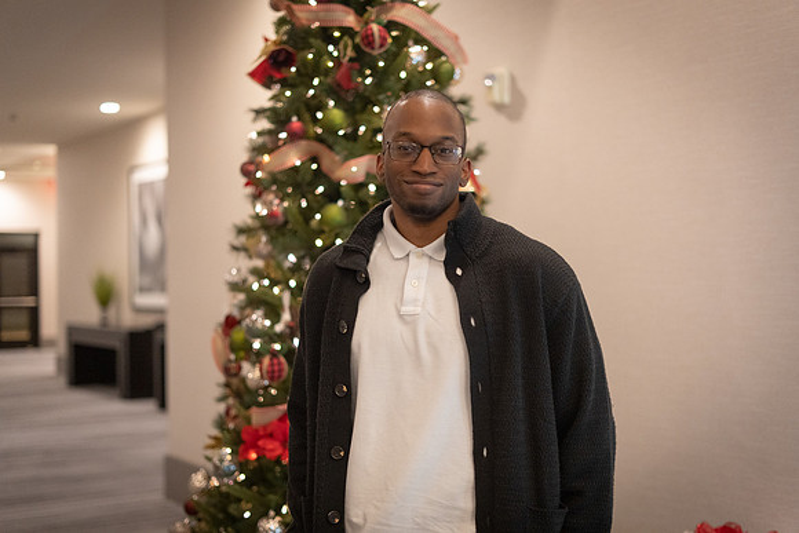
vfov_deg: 27.0
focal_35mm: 50
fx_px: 1110
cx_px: 400
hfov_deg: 39.6
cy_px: 266
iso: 2000
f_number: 1.8
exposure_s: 1/320
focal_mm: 50
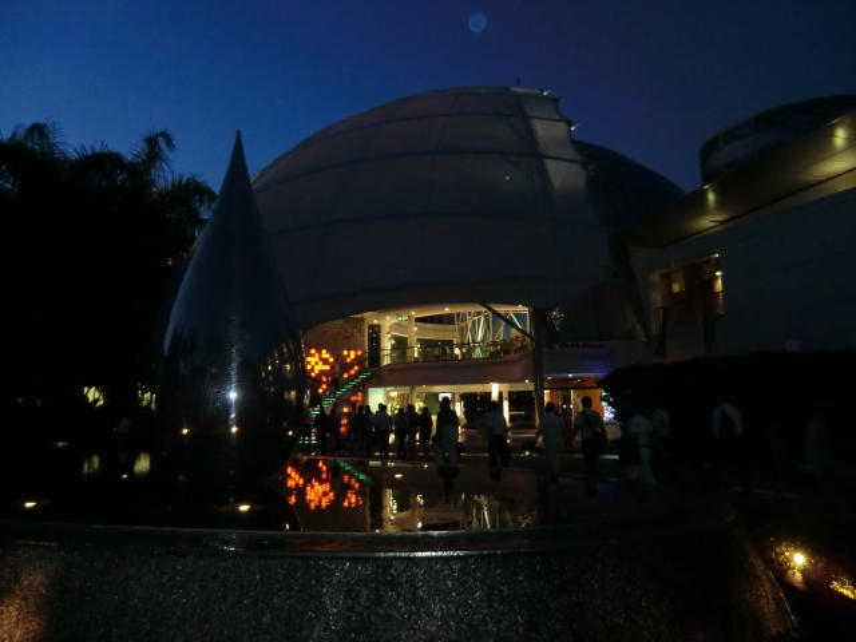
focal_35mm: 24
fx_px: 593
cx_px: 428
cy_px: 321
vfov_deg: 56.8
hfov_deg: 71.6
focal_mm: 4.3
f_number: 3.2
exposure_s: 1/20
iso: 400
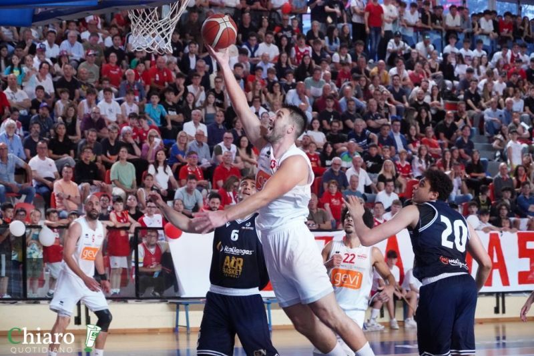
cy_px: 178
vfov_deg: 13.1
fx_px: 1558
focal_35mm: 105
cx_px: 267
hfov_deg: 19.4
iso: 5000
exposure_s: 1/640
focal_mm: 70
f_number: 5
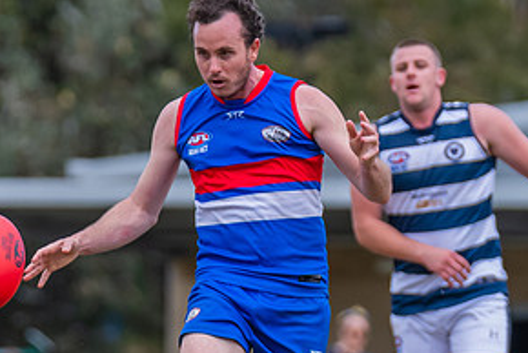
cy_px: 326
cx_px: 193
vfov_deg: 1.3
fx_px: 15562
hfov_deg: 1.9
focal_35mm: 1060
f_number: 5
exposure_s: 1/2000
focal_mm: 290
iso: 800
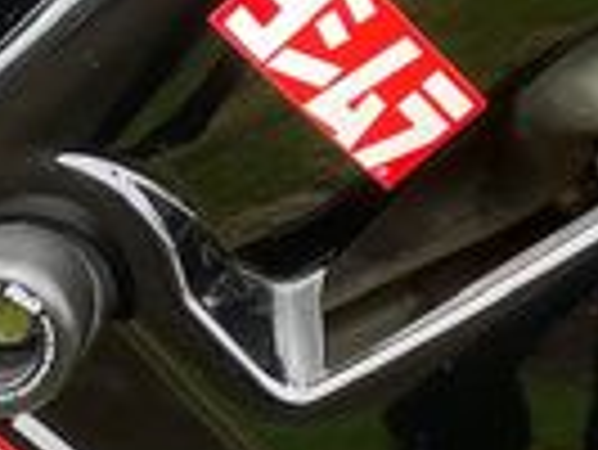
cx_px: 27
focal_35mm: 135
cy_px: 284
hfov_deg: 14.4
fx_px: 2334
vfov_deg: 11.0
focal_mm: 3.99
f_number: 1.8
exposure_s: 1/121
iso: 50
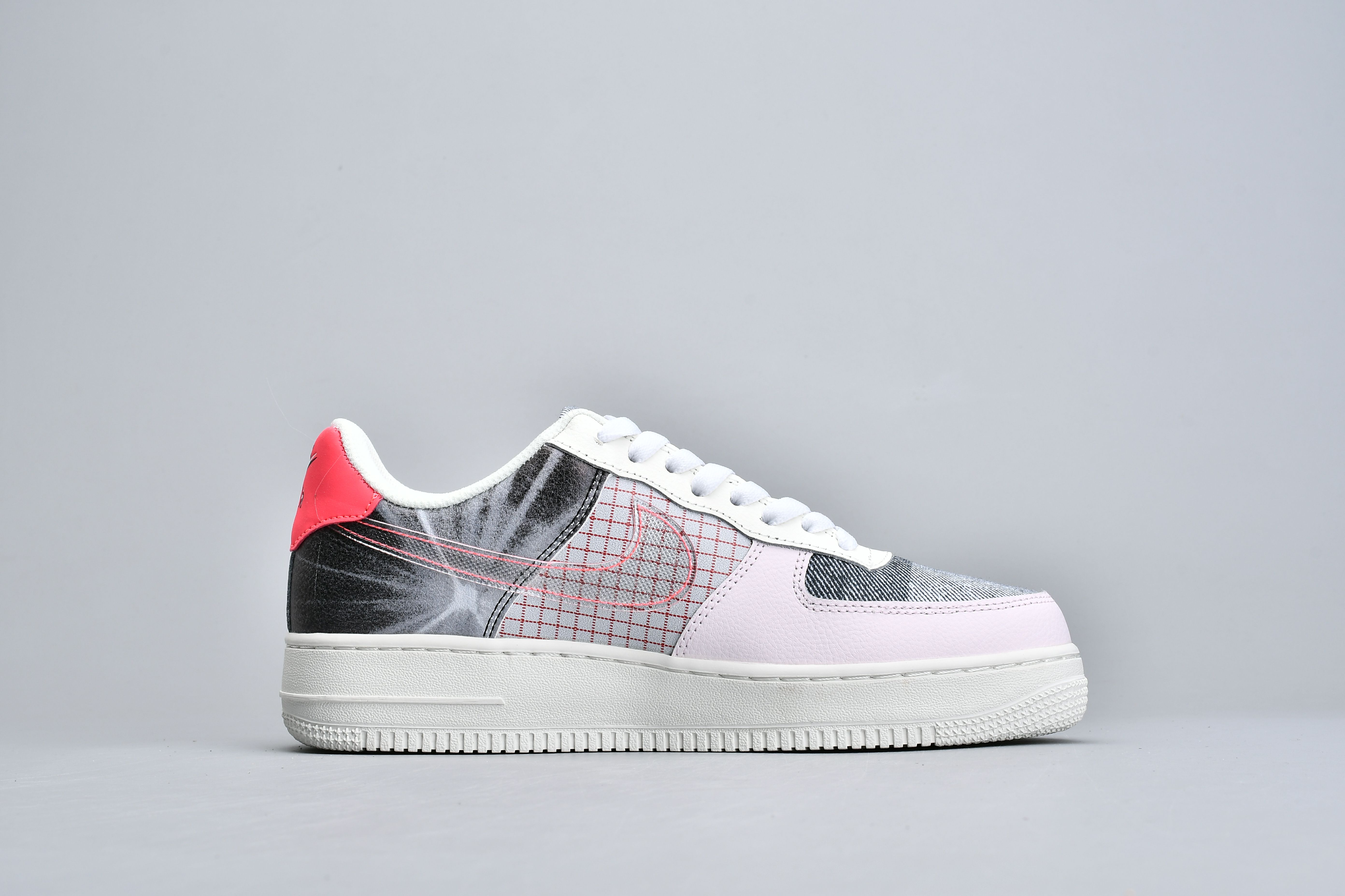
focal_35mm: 75
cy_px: 448
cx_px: 672
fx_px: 2802
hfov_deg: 27.0
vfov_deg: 18.2
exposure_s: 1/125
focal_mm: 50
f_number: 14
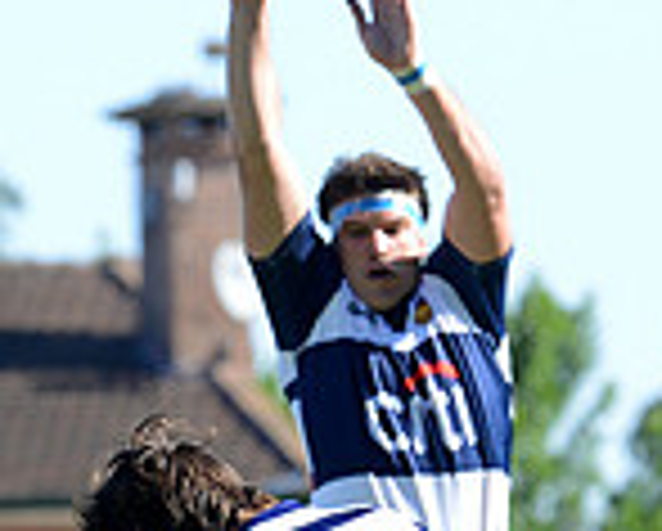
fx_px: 12321
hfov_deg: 3.1
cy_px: 677
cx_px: 9
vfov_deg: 2.5
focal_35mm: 628
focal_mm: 170
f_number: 5
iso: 320
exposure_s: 1/640
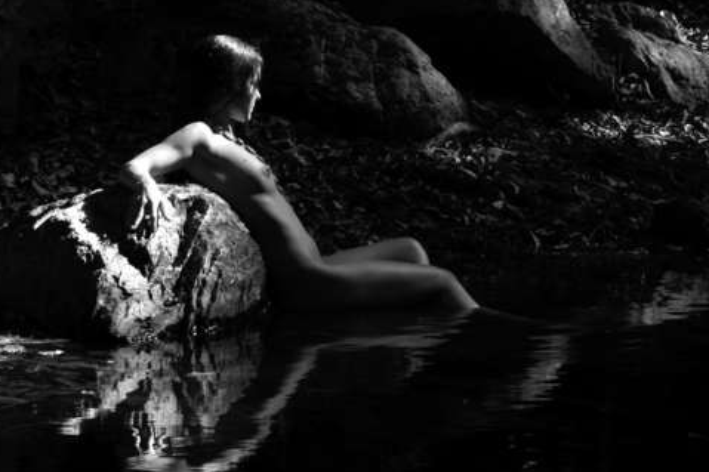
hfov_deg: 12.2
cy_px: 248
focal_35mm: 169
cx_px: 354
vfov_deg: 8.1
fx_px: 3327
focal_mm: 100
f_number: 16
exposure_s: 1/15
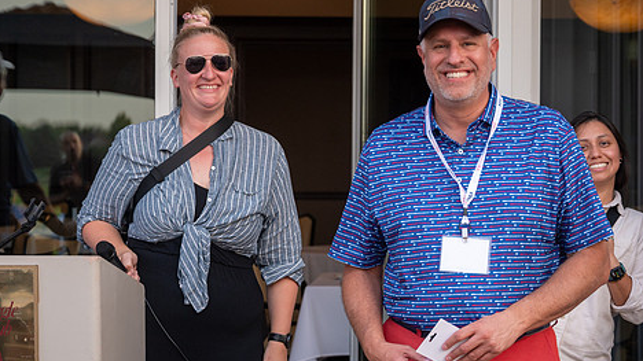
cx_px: 397
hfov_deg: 24.7
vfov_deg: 14.1
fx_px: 1466
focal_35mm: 86
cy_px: 195
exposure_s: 1/500
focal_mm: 55
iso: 500
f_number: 4
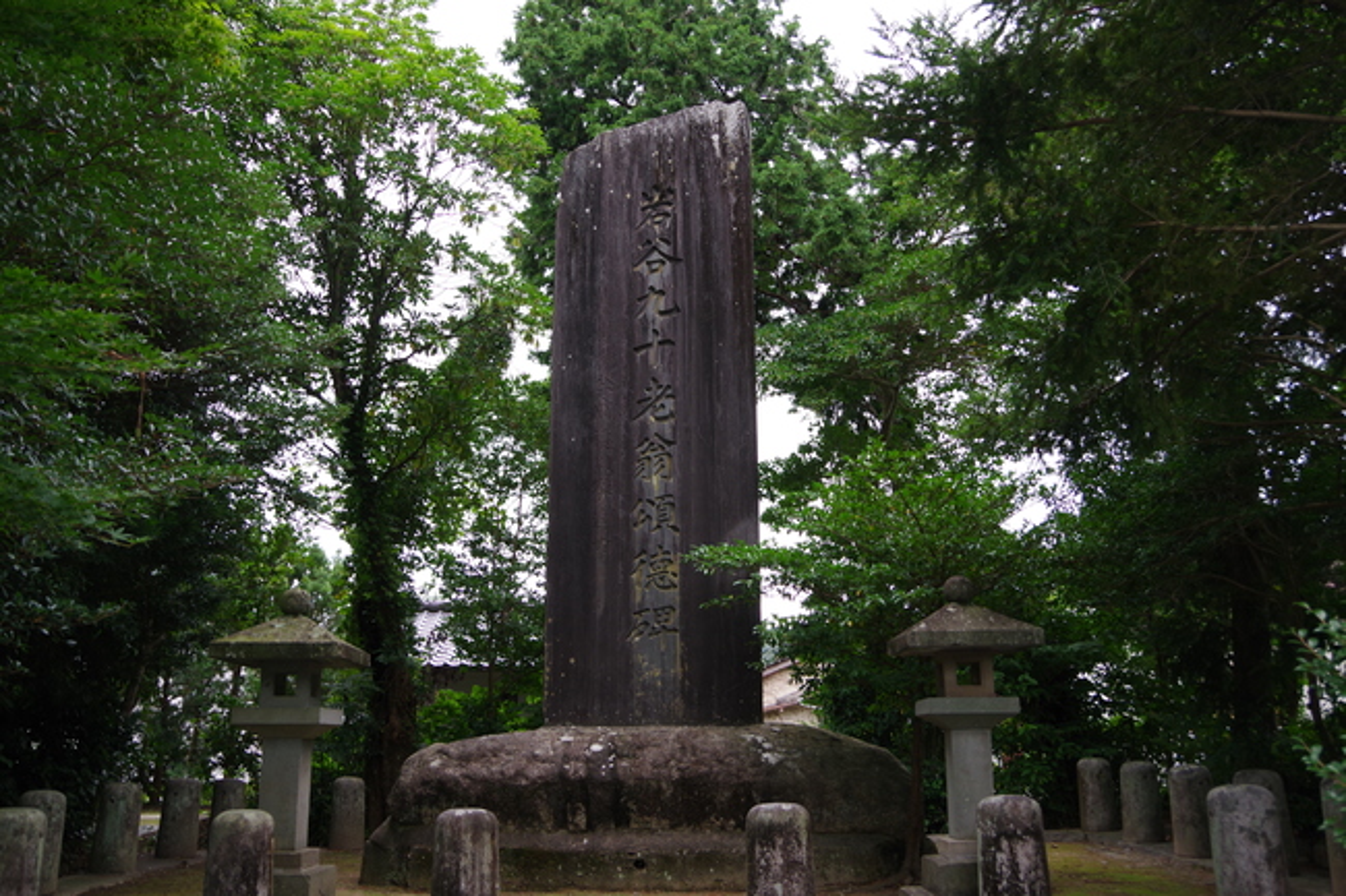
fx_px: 1159
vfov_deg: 42.3
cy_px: 448
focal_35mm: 31
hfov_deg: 60.3
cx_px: 673
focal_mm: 21
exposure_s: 1/100
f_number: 5
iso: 200
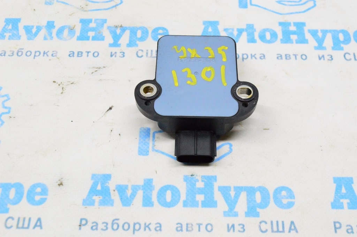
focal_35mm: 46
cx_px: 178
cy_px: 118
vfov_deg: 28.9
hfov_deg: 42.4
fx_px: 461
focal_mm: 31
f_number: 8
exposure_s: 1/250
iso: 6400
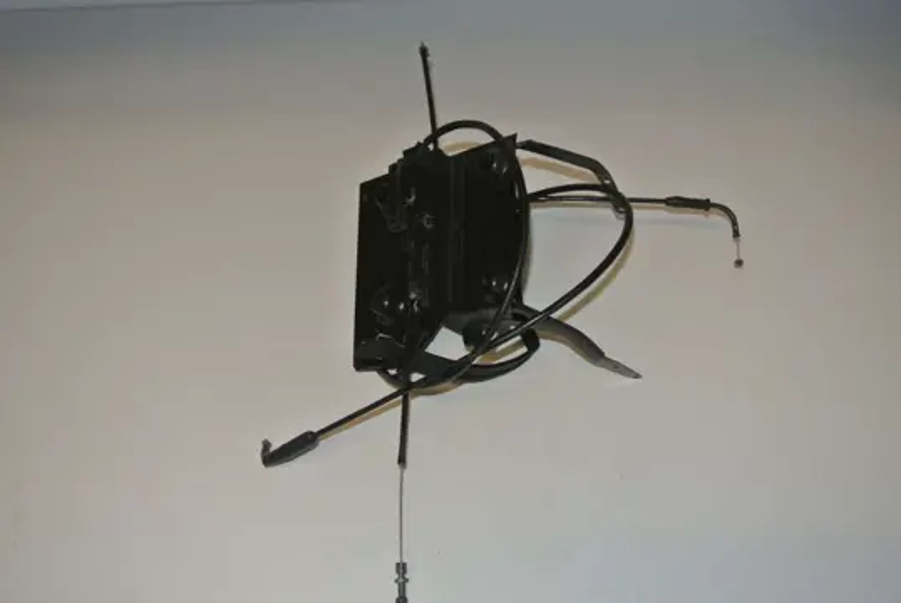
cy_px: 302
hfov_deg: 54.4
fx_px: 877
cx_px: 450
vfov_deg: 37.9
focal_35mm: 35
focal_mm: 13.1
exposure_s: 1/60
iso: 200
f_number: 4
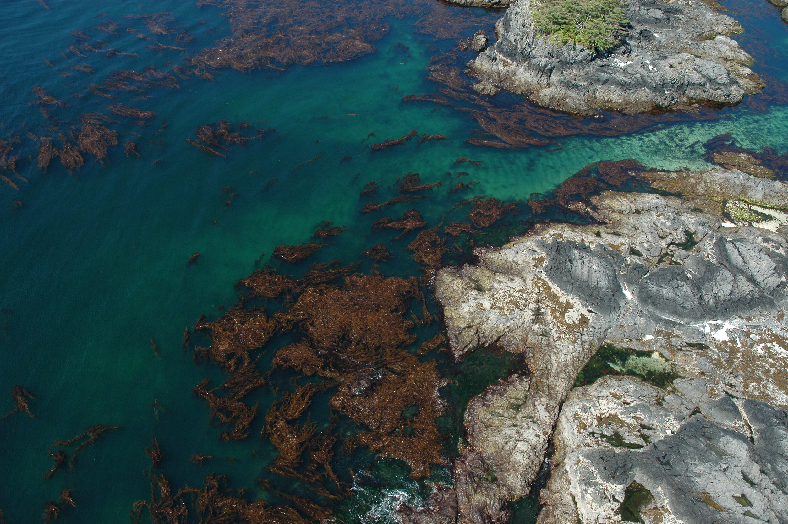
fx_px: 590
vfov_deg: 47.8
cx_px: 394
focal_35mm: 27
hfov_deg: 67.4
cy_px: 262
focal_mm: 18
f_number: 5.6
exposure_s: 1/400
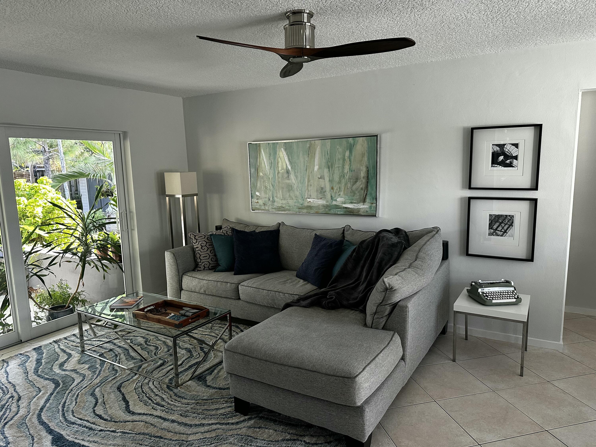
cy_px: 224
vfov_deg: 56.8
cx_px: 298
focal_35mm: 24
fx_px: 413
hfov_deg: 71.6
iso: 250
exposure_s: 1/66
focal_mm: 6.86
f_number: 1.78
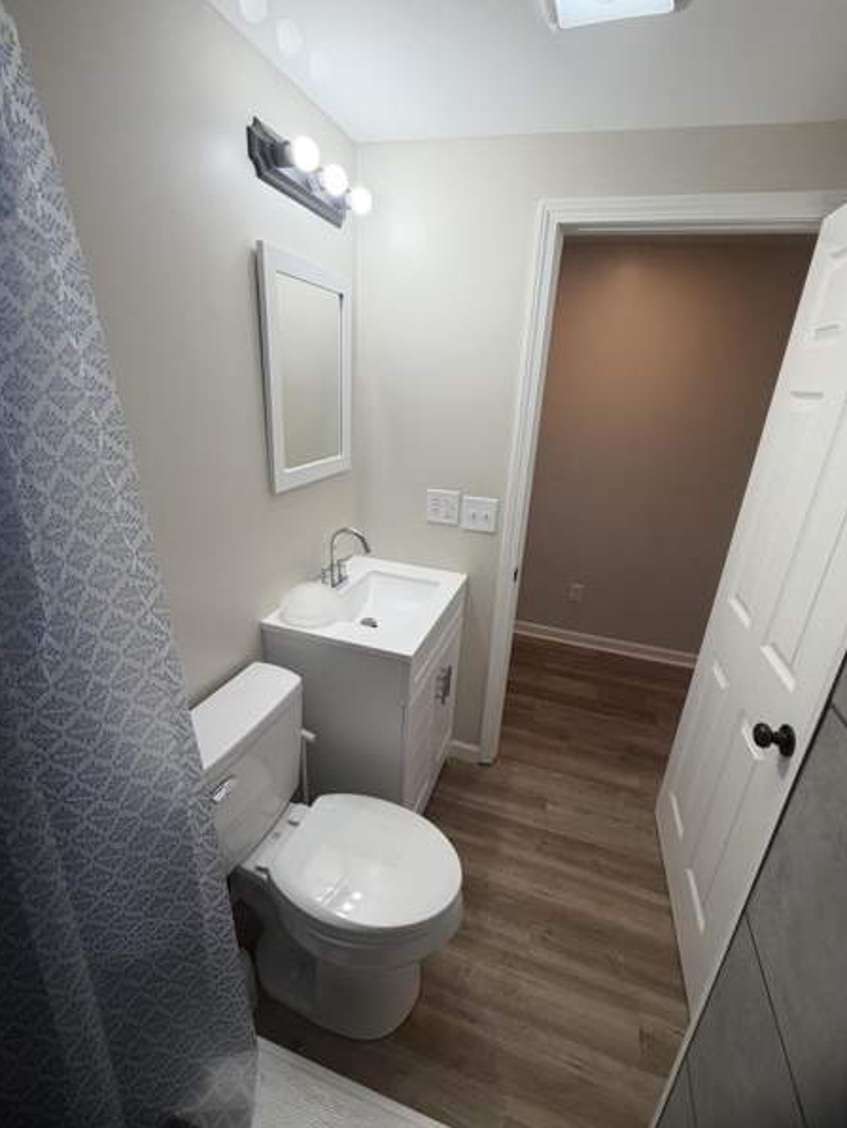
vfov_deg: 98.2
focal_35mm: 15
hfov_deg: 81.7
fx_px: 489
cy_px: 557
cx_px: 442
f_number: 2.2
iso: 100
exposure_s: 1/120
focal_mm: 2.22
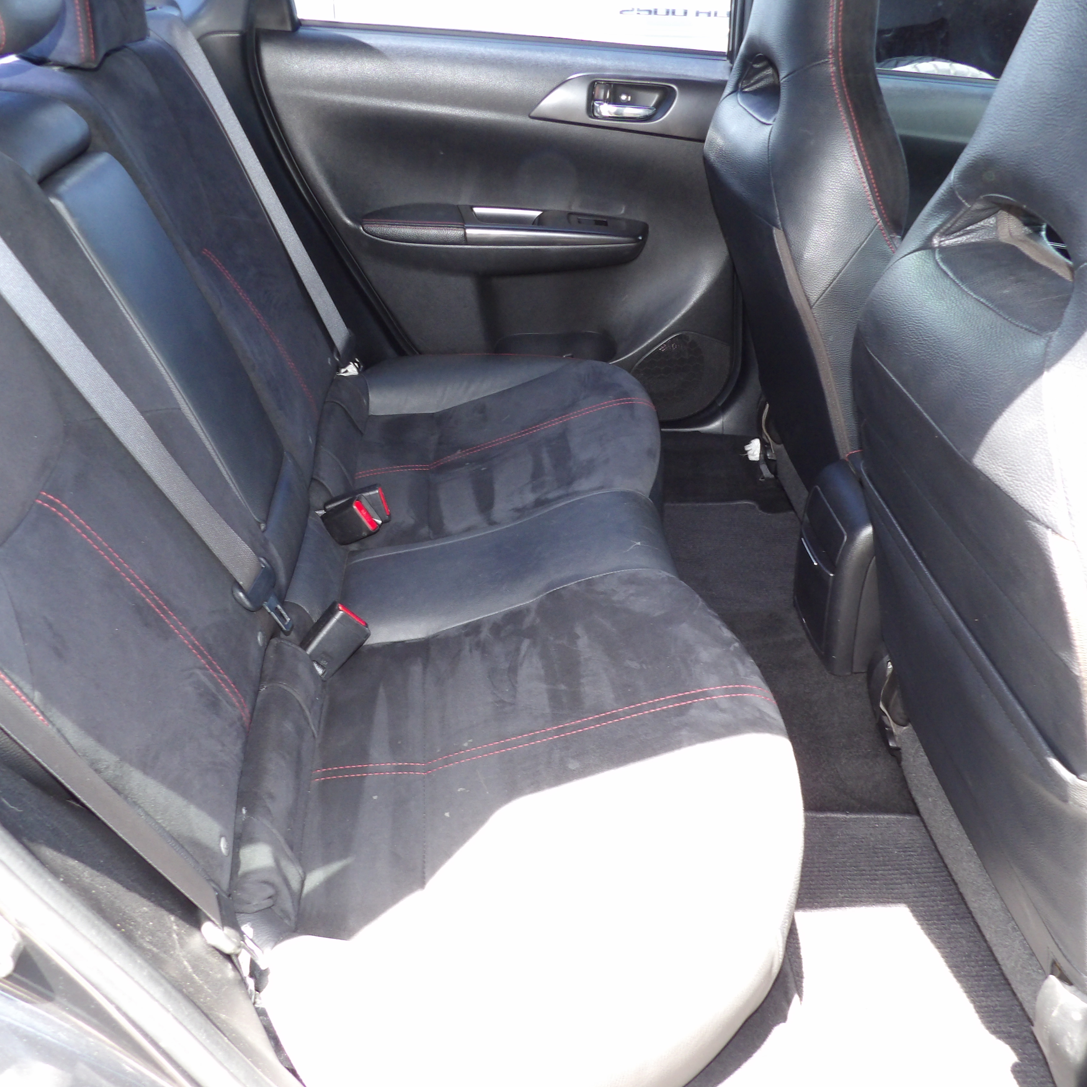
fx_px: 1030
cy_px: 542
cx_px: 555
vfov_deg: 55.6
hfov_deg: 55.6
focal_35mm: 29
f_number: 3.2
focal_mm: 4.3
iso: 200
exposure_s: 1/43
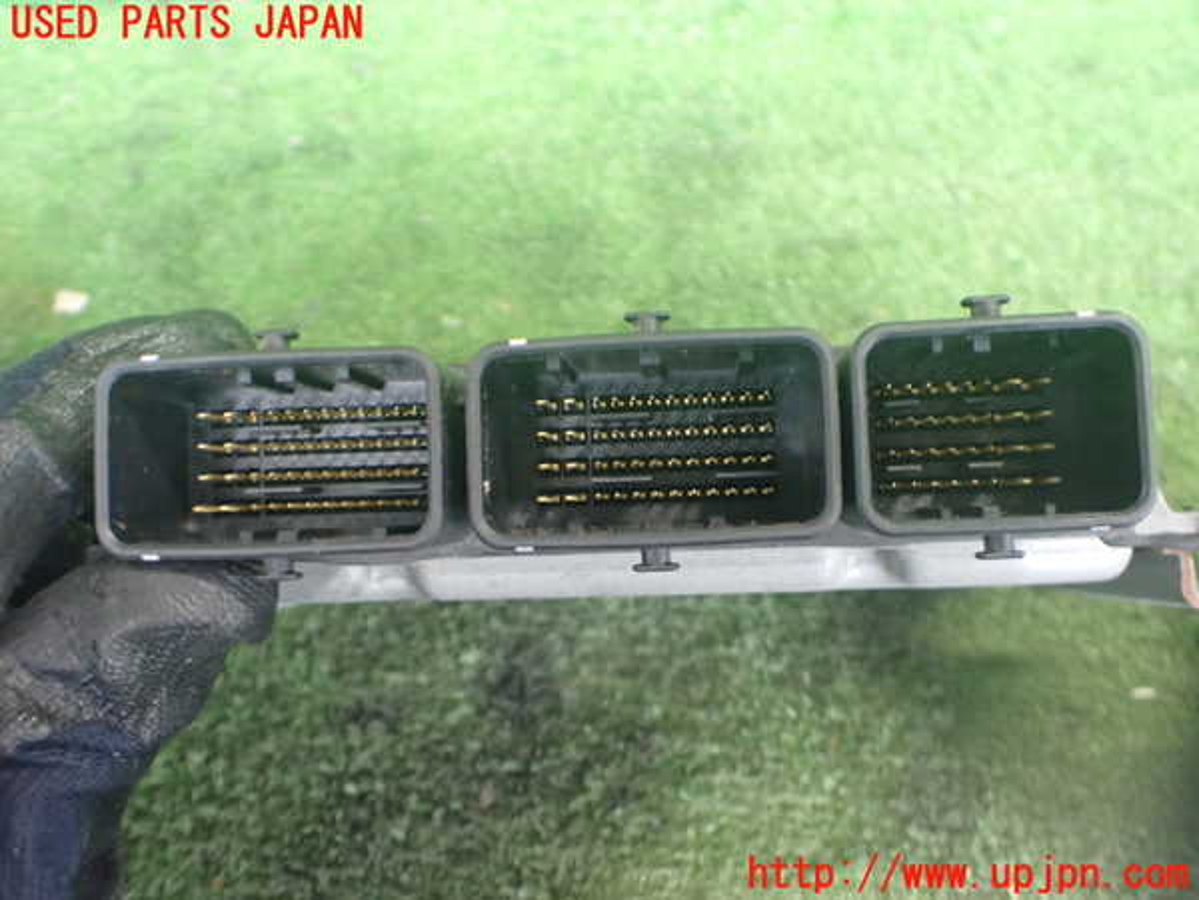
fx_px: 1039
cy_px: 450
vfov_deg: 46.8
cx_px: 600
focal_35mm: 30
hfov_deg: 60.0
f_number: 2.3
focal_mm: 5.4
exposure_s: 1/30
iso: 800
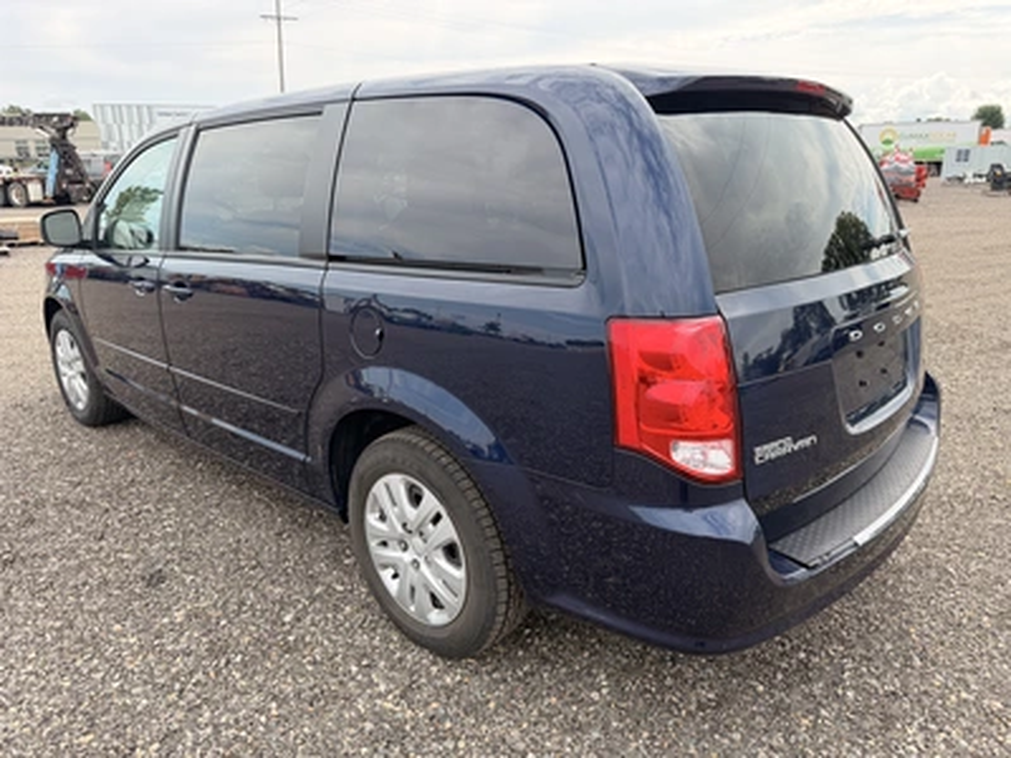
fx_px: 701
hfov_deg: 71.6
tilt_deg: -17.3
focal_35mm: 24
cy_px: 379
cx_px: 506
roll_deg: +3.4
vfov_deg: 56.8
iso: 100
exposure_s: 1/1464
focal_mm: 6.76
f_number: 1.78
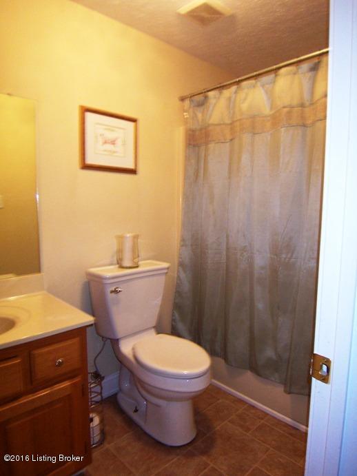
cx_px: 178
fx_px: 316
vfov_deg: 73.9
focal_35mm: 23
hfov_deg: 58.9
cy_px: 238
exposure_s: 1/30
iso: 200
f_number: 2.8
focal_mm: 3.8
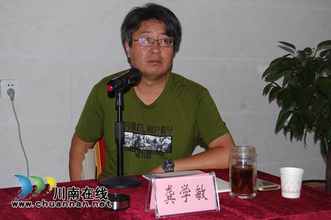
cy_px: 110
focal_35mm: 57
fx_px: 523
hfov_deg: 35.1
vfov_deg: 23.7
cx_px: 166
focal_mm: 38
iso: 200
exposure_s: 1/125
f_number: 5.6
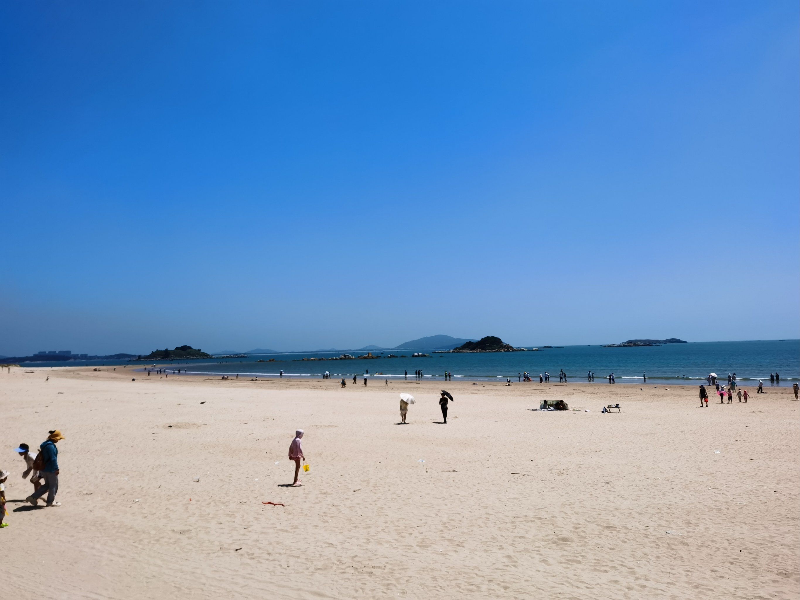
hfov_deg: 61.7
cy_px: 300
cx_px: 400
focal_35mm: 29
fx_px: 670
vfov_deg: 48.2
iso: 50
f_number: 1.8
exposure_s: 1/10000
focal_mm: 5.58
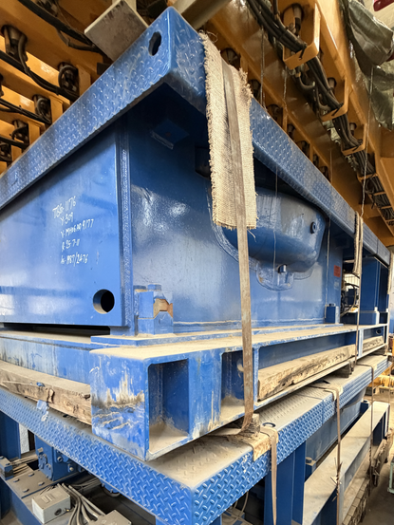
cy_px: 347
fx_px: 288
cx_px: 206
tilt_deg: -5.6
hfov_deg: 68.7
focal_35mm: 19
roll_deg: -1.0
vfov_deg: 82.0
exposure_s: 1/60
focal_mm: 2.22
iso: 400
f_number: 2.2
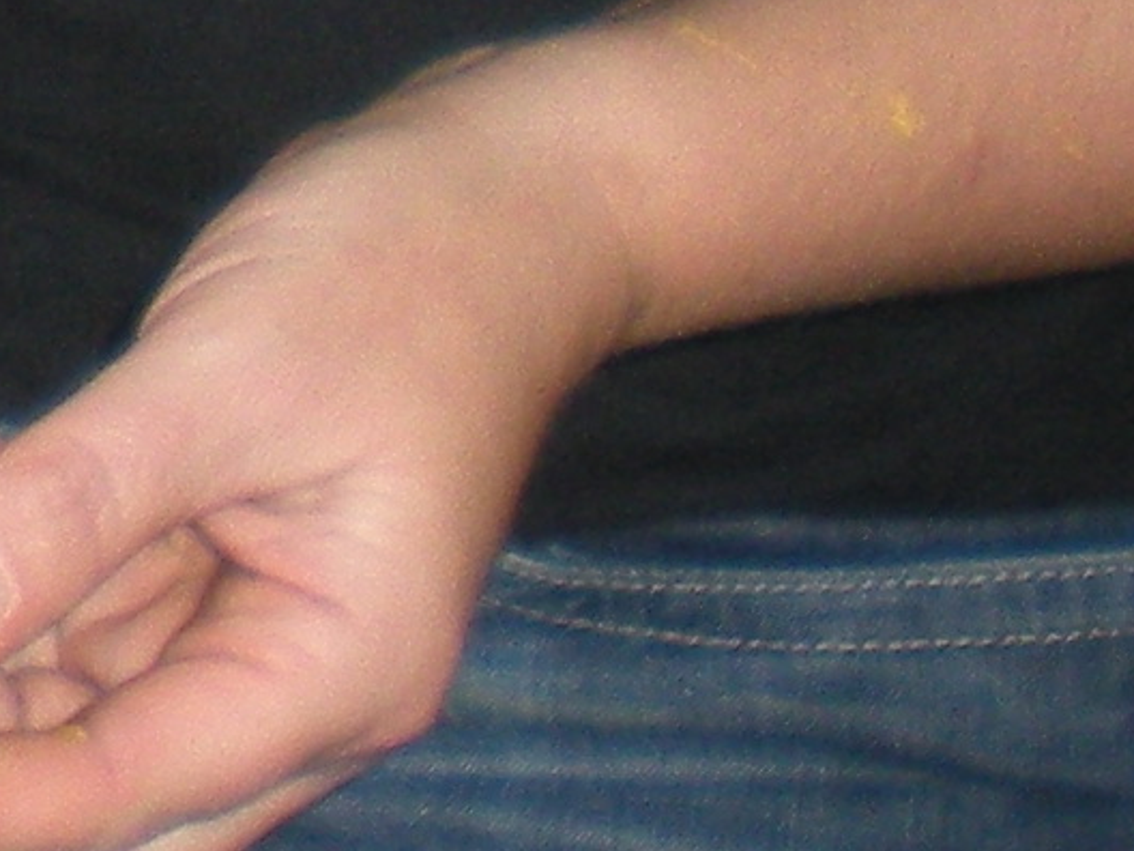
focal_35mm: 235
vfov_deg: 6.1
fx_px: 7698
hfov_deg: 7.8
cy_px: -1006
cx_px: -1566
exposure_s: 1/60
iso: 129
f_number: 3.1
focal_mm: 6.3
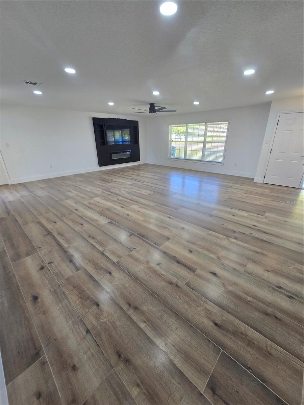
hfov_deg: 89.9
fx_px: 152
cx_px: 152
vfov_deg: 106.2
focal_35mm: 13
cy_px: 202
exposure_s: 1/60
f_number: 2.2
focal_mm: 2.2
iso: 80
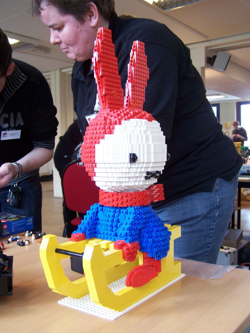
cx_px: 125
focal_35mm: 38
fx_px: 366
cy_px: 166
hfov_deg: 37.7
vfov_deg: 49.0
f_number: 2.8
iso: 80
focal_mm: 6.3
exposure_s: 1/8
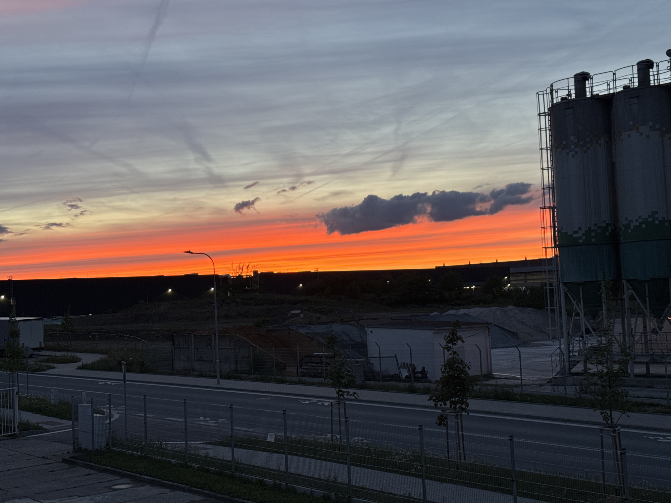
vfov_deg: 30.3
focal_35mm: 48
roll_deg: +1.9
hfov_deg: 39.7
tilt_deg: +2.2
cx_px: 336
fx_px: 930
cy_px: 252
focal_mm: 6.76
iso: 50
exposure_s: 1/176
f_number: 1.78
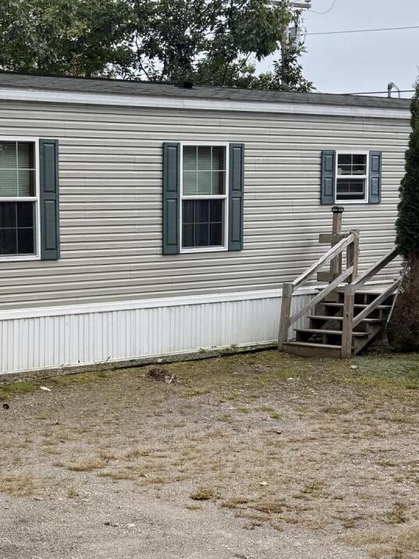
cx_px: -2
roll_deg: -0.1
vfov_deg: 28.7
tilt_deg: -5.7
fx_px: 1081
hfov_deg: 21.2
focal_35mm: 67
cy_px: 389
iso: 80
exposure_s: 1/649
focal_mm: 6.76
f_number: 1.78
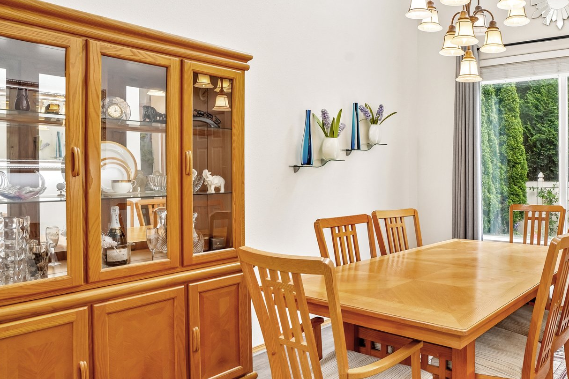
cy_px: 181
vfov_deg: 47.9
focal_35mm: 27
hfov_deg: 62.8
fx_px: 427
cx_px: 438
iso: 400
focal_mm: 16
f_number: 8
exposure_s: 1/40
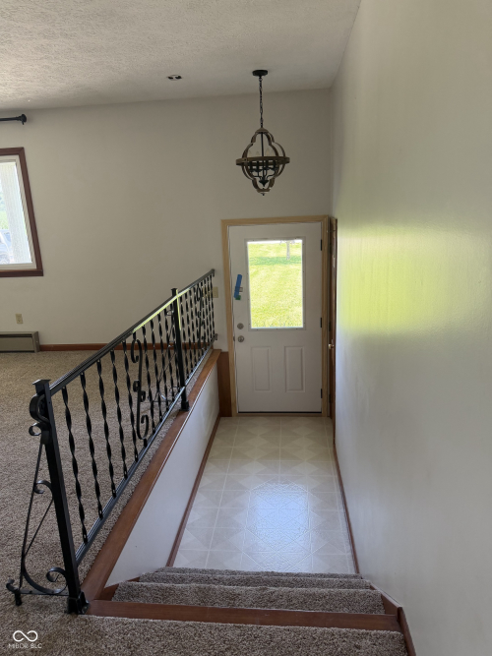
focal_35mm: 24
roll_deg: +2.2
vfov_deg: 71.6
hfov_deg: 56.8
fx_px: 455
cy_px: 328
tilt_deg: -15.3
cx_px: 246
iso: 160
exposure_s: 1/121
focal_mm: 6.76
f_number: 1.78
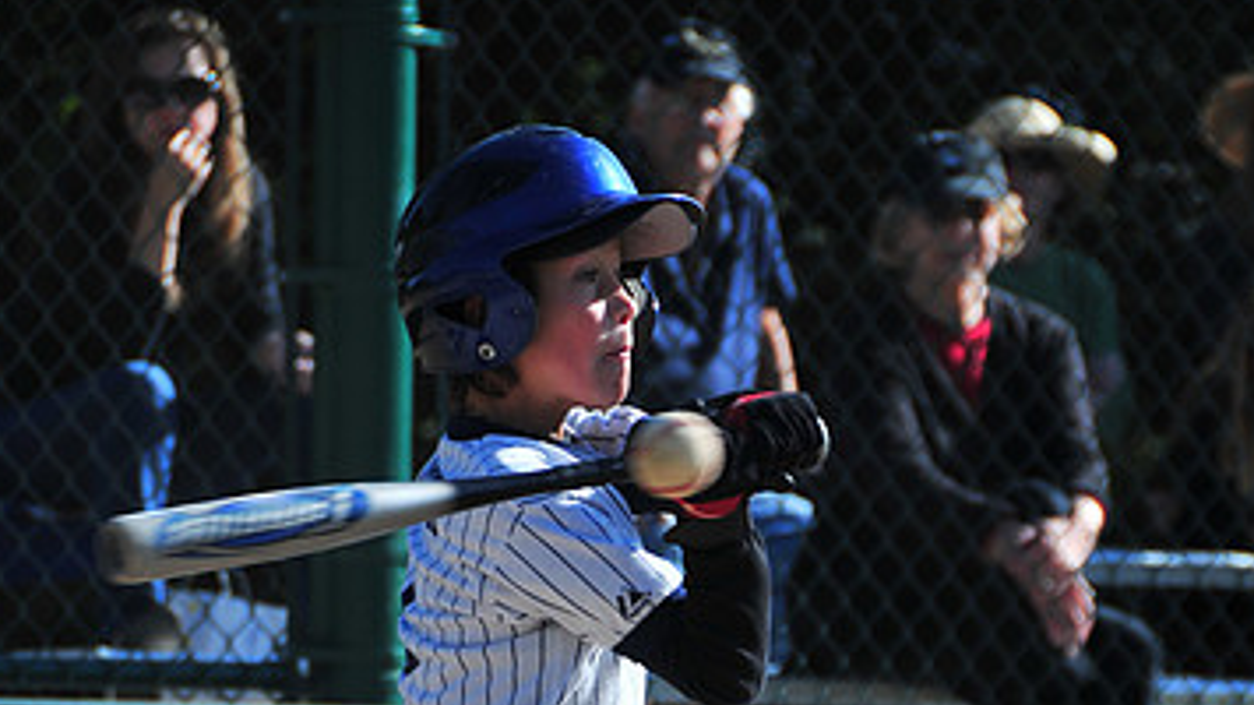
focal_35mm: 384
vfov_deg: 3.2
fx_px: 12765
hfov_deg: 5.6
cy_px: 828
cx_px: 625
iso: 200
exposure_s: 1/1000
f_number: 5.6
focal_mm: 150
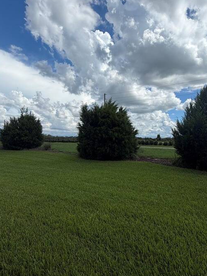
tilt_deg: -0.1
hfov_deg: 62.2
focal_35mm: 21
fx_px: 167
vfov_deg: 79.0
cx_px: 134
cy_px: 142
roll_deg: -1.0
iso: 20
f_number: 2.2
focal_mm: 2.22
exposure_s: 1/1259
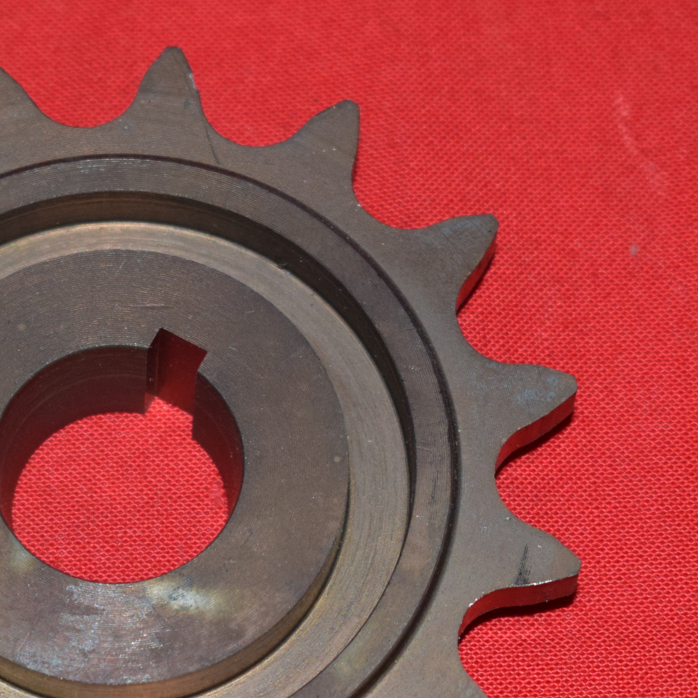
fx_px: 3947
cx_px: 155
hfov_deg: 10.1
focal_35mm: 173
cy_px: 501
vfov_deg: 10.1
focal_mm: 50
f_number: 5.6
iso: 640
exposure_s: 1/160
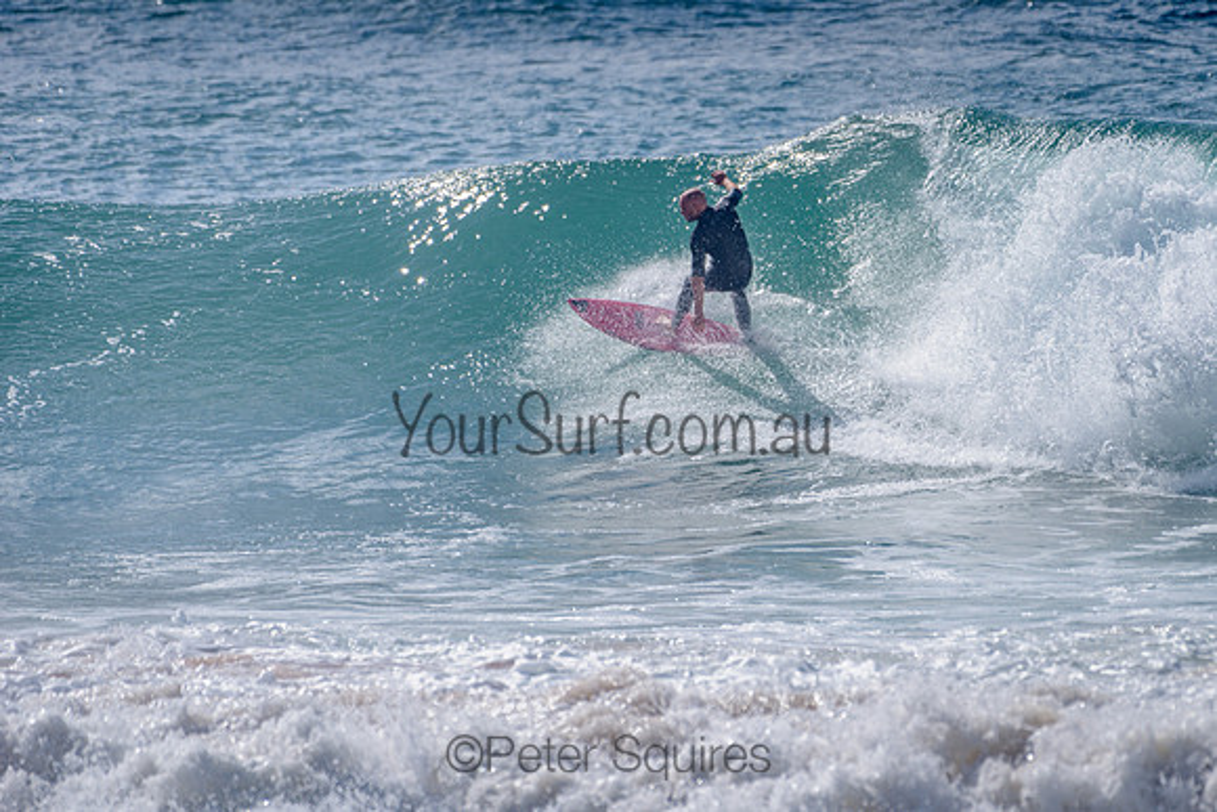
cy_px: 315
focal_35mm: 612
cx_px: 745
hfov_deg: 3.4
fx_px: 20699
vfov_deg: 2.2
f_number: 5.6
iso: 72
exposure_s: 1/2000
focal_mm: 500
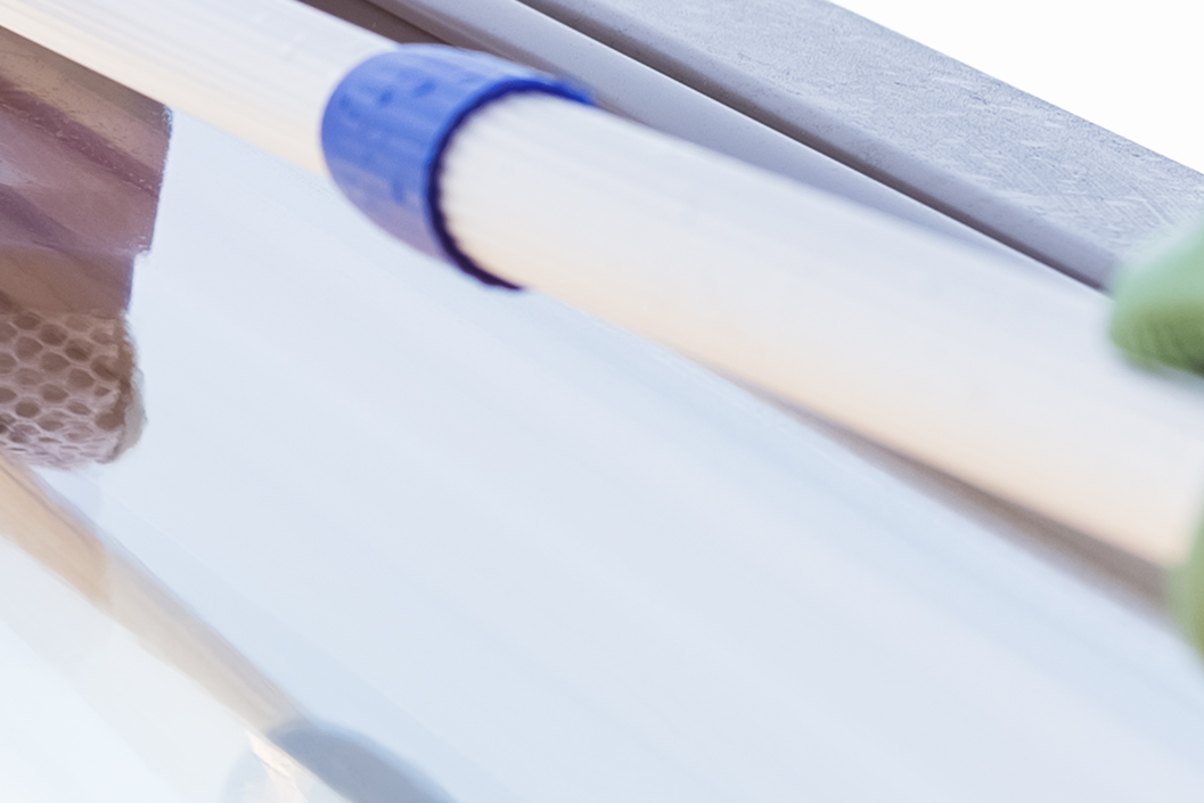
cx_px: -576
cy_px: 364
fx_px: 8863
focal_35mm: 265
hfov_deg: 7.6
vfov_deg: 5.2
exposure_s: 1/100
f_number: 4
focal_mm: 35
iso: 100
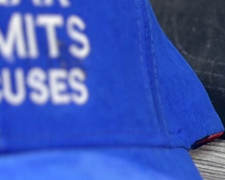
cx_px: 289
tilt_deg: -20.1
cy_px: 120
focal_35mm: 275
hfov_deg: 7.0
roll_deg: -2.7
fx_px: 1832
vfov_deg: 5.6
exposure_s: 1/103
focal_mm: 6.86
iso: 250
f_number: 1.78
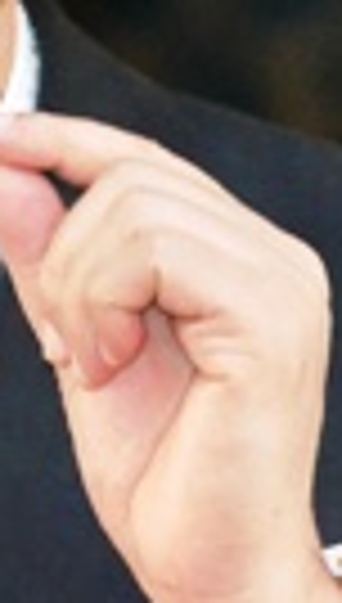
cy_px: -61
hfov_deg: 1.1
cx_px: -108
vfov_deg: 1.9
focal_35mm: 1122
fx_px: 17976
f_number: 4.8
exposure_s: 1/60
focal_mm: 120
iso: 3200
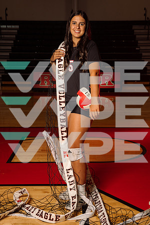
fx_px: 375
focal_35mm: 60
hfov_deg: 22.6
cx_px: 75
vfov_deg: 33.4
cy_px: 112
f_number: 8
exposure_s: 1/250
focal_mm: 60
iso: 160
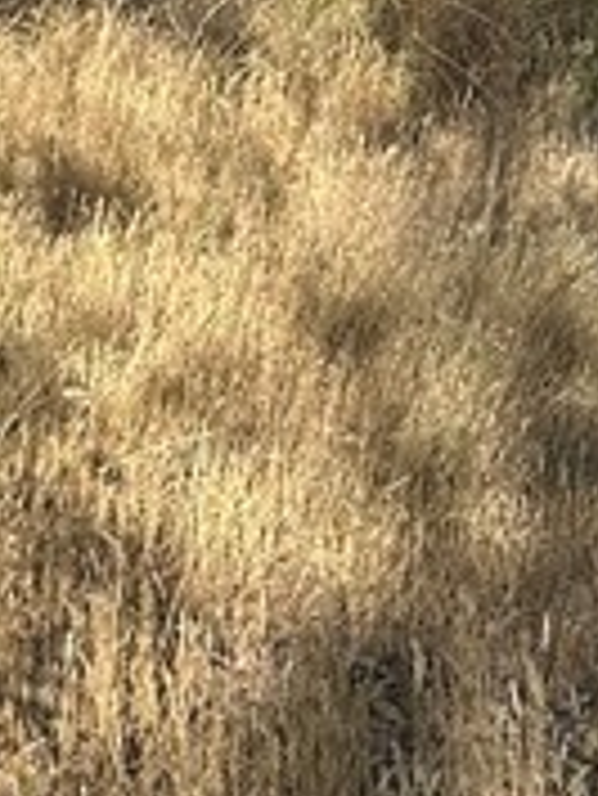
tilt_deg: -4.4
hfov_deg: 10.7
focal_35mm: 139
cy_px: -157
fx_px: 3198
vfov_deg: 13.8
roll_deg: -1.1
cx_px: 423
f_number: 1.78
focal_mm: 6.86
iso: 80
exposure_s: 1/1988
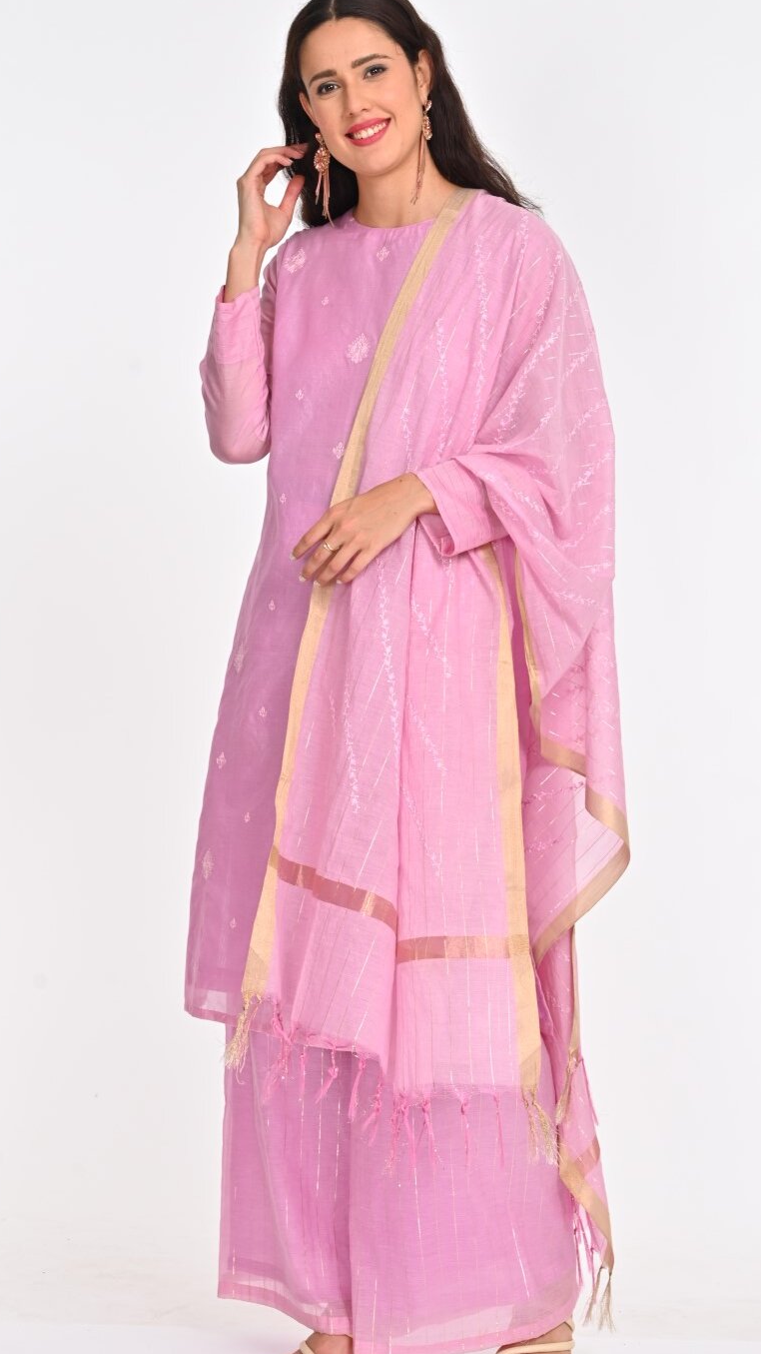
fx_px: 2655
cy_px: 704
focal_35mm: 74
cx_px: 428
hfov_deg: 16.3
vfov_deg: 28.6
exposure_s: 1/160
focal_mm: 59
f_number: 8
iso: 320
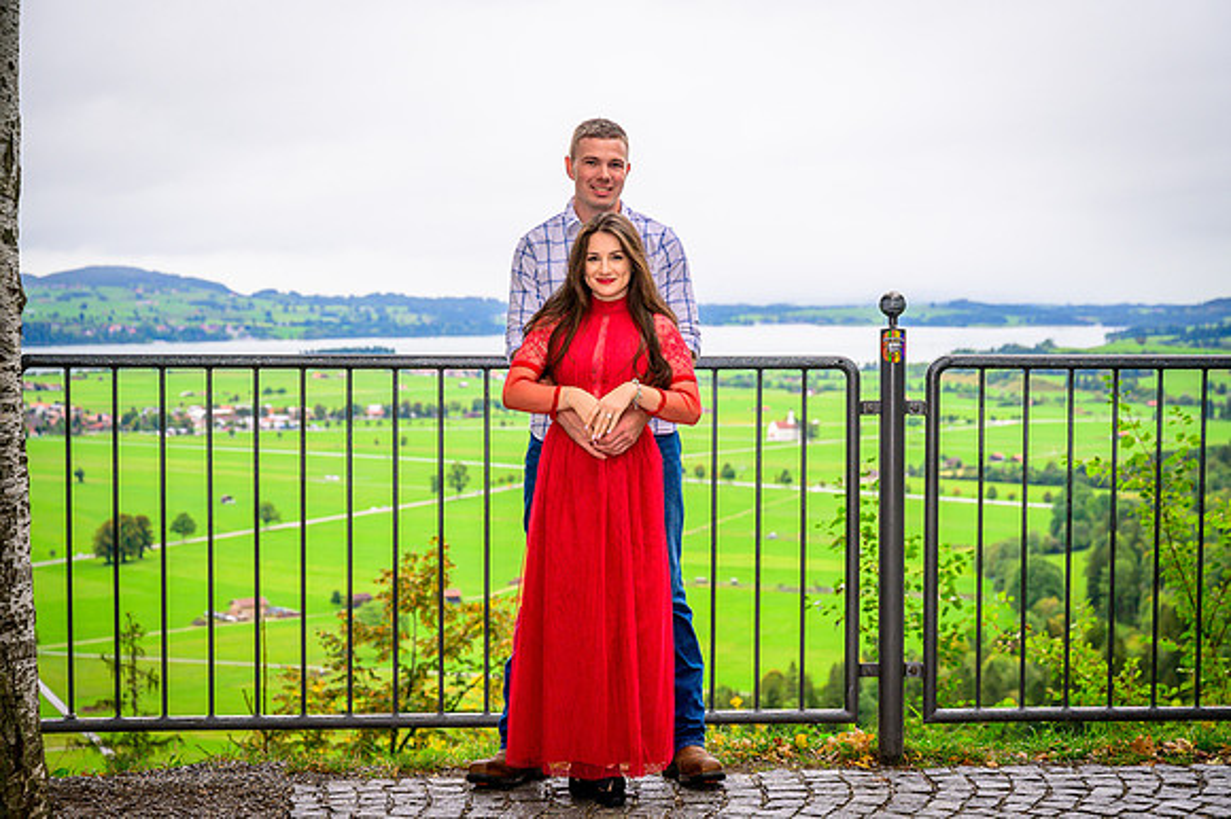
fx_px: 2119
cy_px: 410
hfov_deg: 32.4
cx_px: 616
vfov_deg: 21.9
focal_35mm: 62
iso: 400
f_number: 4.5
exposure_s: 1/800
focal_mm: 62
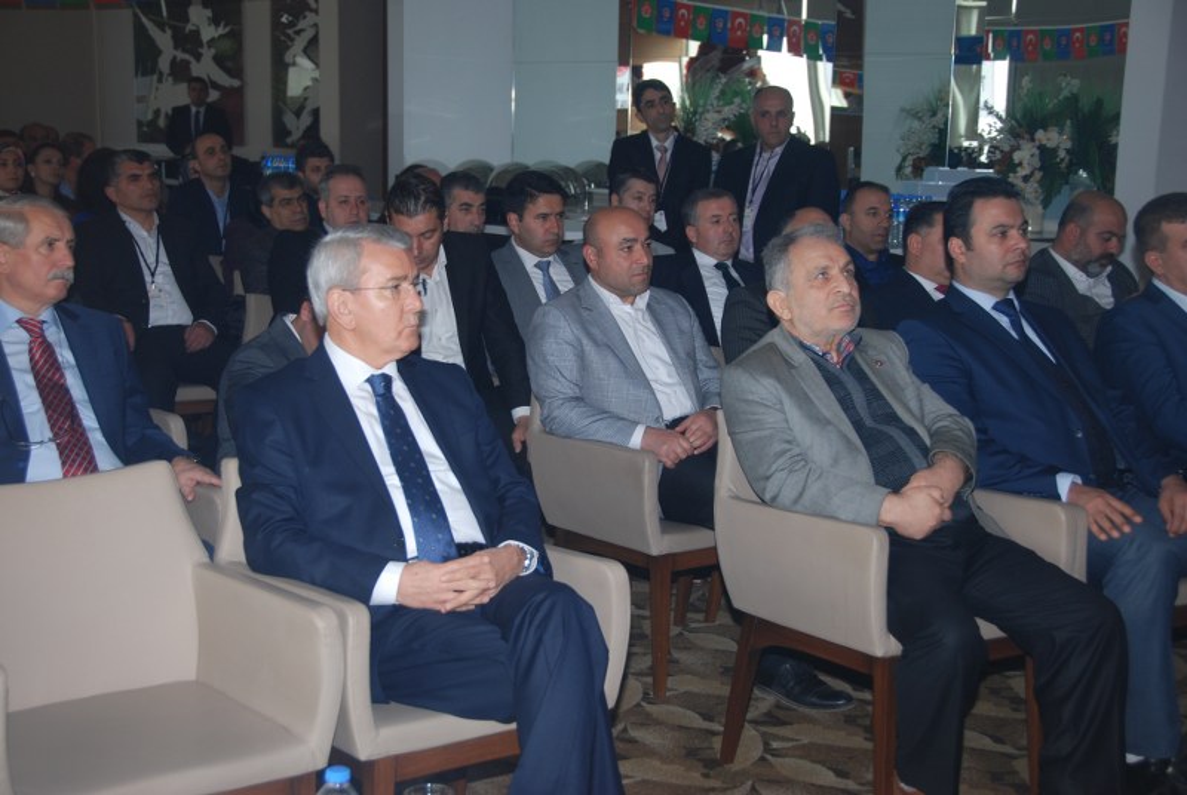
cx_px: 594
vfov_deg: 25.1
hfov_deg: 36.8
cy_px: 398
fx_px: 1783
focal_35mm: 54
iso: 200
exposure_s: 1/60
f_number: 4.5
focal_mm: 36
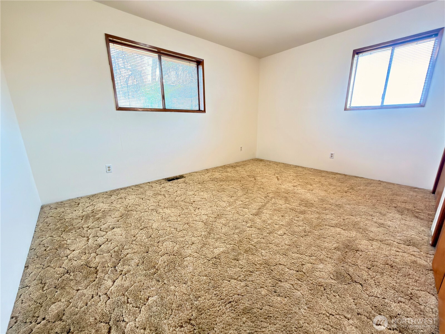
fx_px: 180
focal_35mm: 14
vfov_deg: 85.7
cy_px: 167
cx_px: 222
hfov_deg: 102.1
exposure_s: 1/30
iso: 250
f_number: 2.2
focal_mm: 2.22
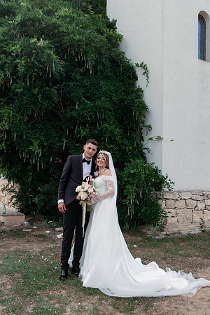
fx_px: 306
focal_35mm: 35
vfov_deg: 54.4
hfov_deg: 37.9
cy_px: 158
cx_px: 105
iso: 160
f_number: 4
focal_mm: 35
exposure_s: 1/400
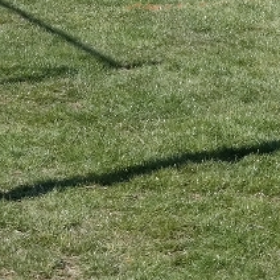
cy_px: -264
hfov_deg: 8.9
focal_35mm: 192
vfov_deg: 8.7
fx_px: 1757
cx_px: -110
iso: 100
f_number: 6.3
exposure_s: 1/250
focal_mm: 20
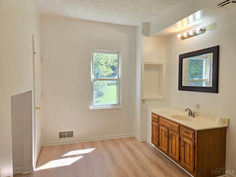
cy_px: 88
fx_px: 157
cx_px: 118
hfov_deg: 73.9
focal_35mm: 23
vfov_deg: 58.9
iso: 32
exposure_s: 1/120
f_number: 1.8
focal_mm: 5.4
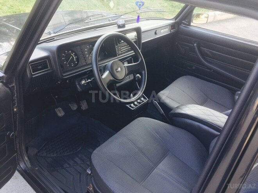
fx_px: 216
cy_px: 96
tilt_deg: -31.8
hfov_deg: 61.7
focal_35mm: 29
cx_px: 129
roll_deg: -10.1
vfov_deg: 48.2
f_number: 2.2
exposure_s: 1/50
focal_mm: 4.15
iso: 32
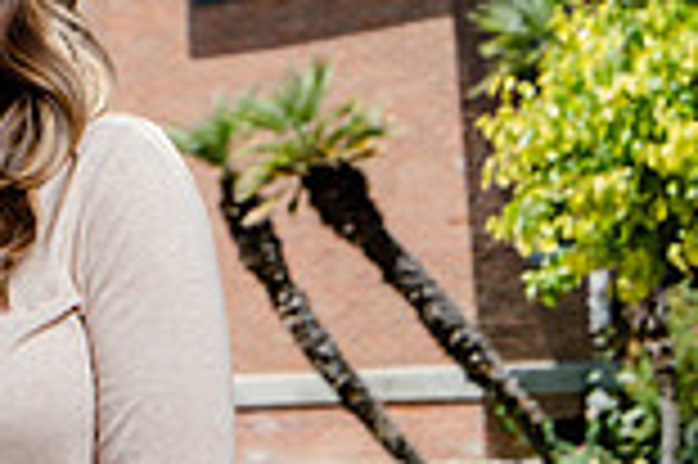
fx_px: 2537
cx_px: 5
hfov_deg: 15.4
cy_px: -25
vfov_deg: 10.3
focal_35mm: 131
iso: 50
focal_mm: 35
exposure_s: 1/250
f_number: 4
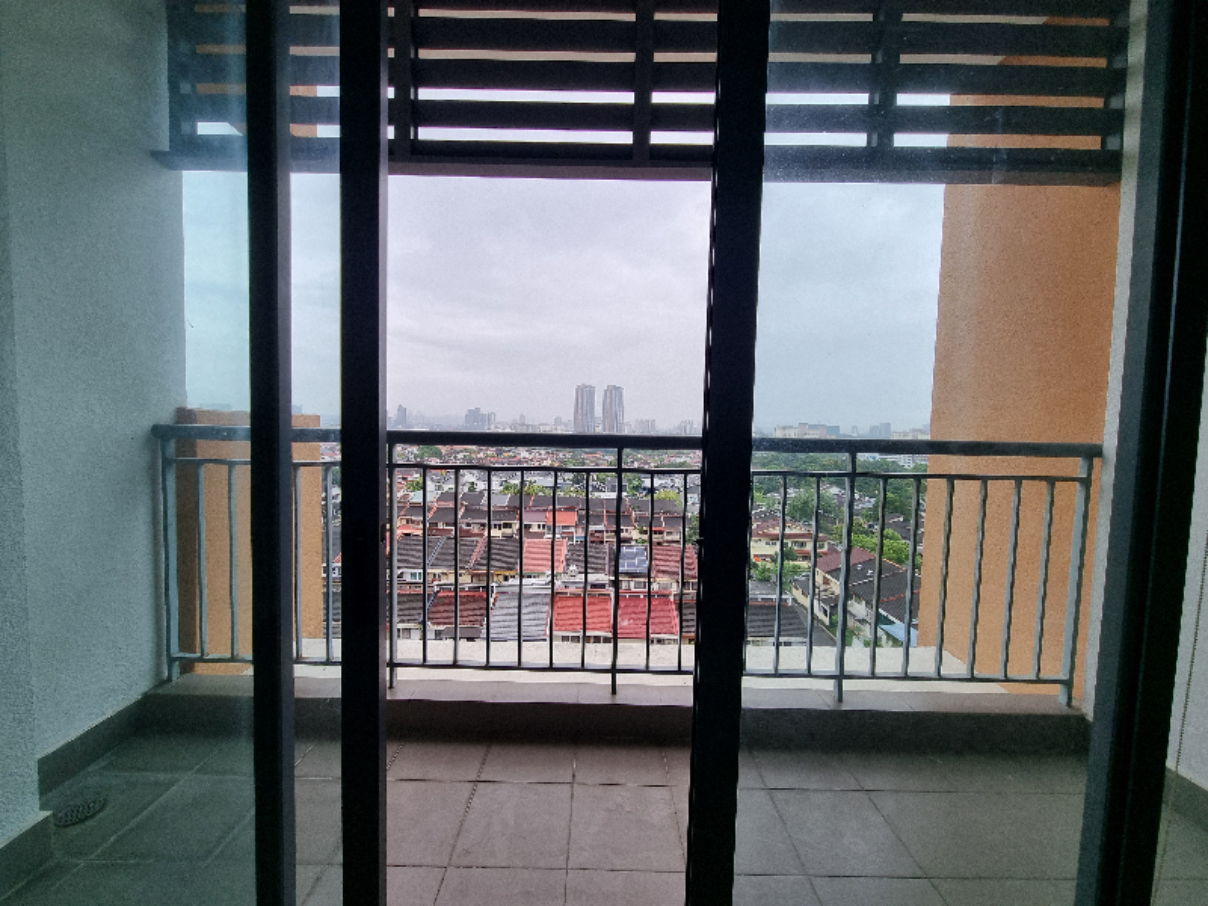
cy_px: 453
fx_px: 454
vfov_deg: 89.9
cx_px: 604
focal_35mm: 13
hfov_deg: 106.2
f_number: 2.2
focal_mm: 2.2
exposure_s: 1/884
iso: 50
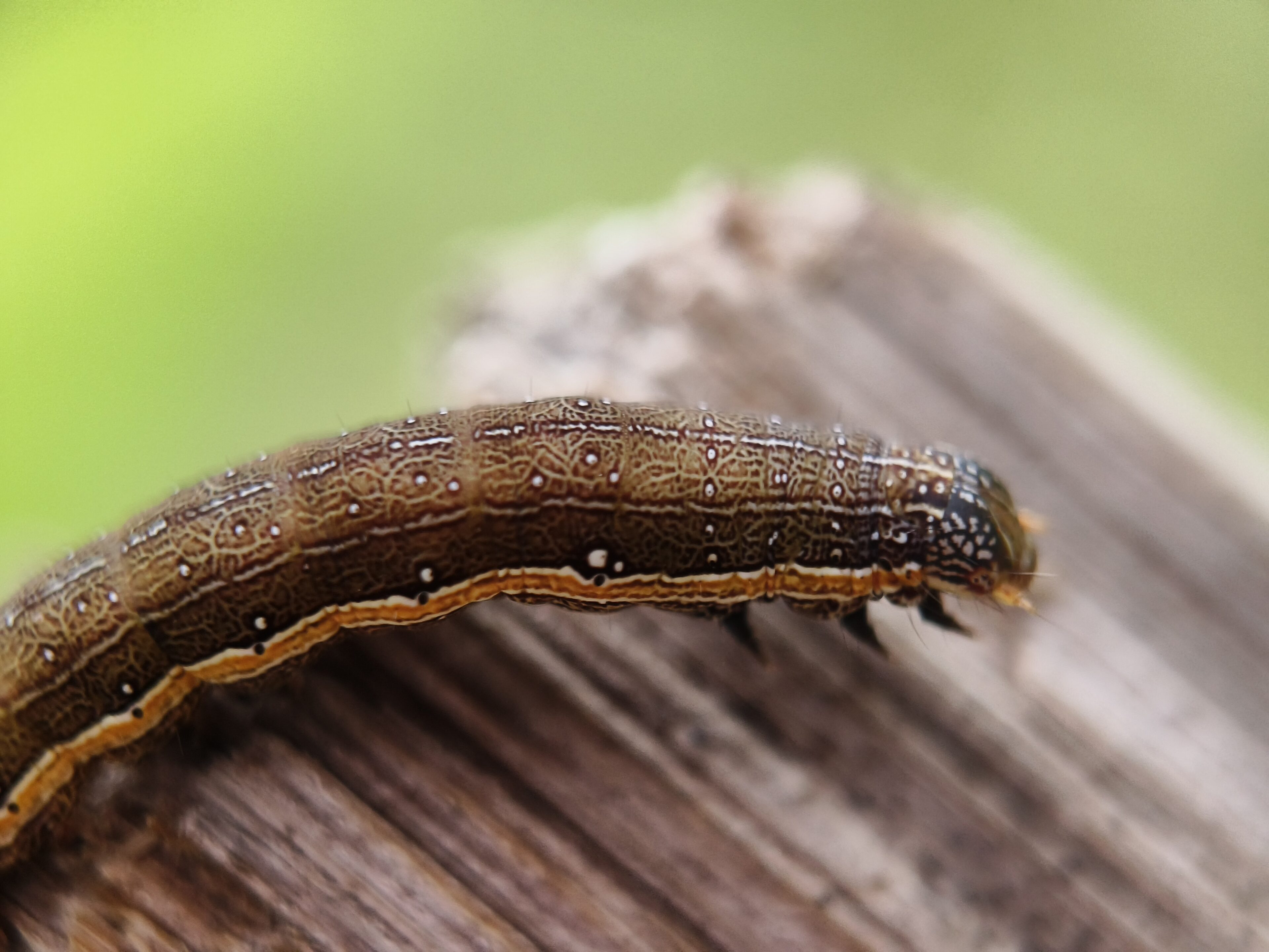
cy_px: 476
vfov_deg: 31.5
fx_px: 1686
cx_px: 634
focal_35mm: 46
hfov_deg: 41.2
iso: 142
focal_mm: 5.56
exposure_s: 1/100
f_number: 1.88
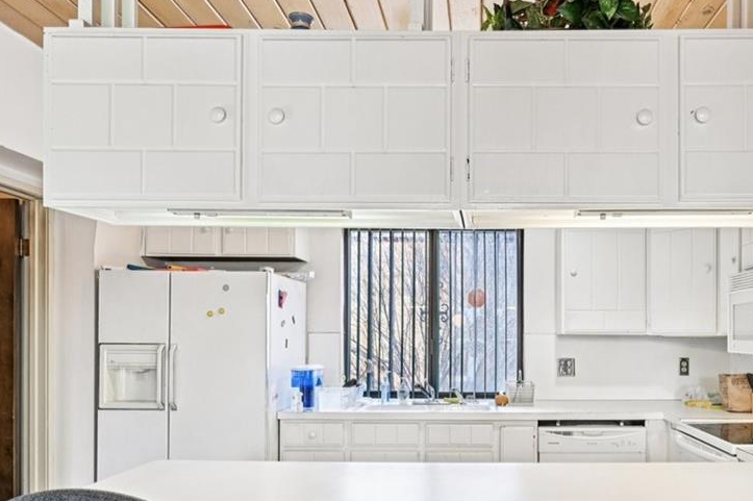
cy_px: 325
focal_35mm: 31
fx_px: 648
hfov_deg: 59.4
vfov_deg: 41.8
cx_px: 481
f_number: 11
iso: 400
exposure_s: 1/6
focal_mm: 14
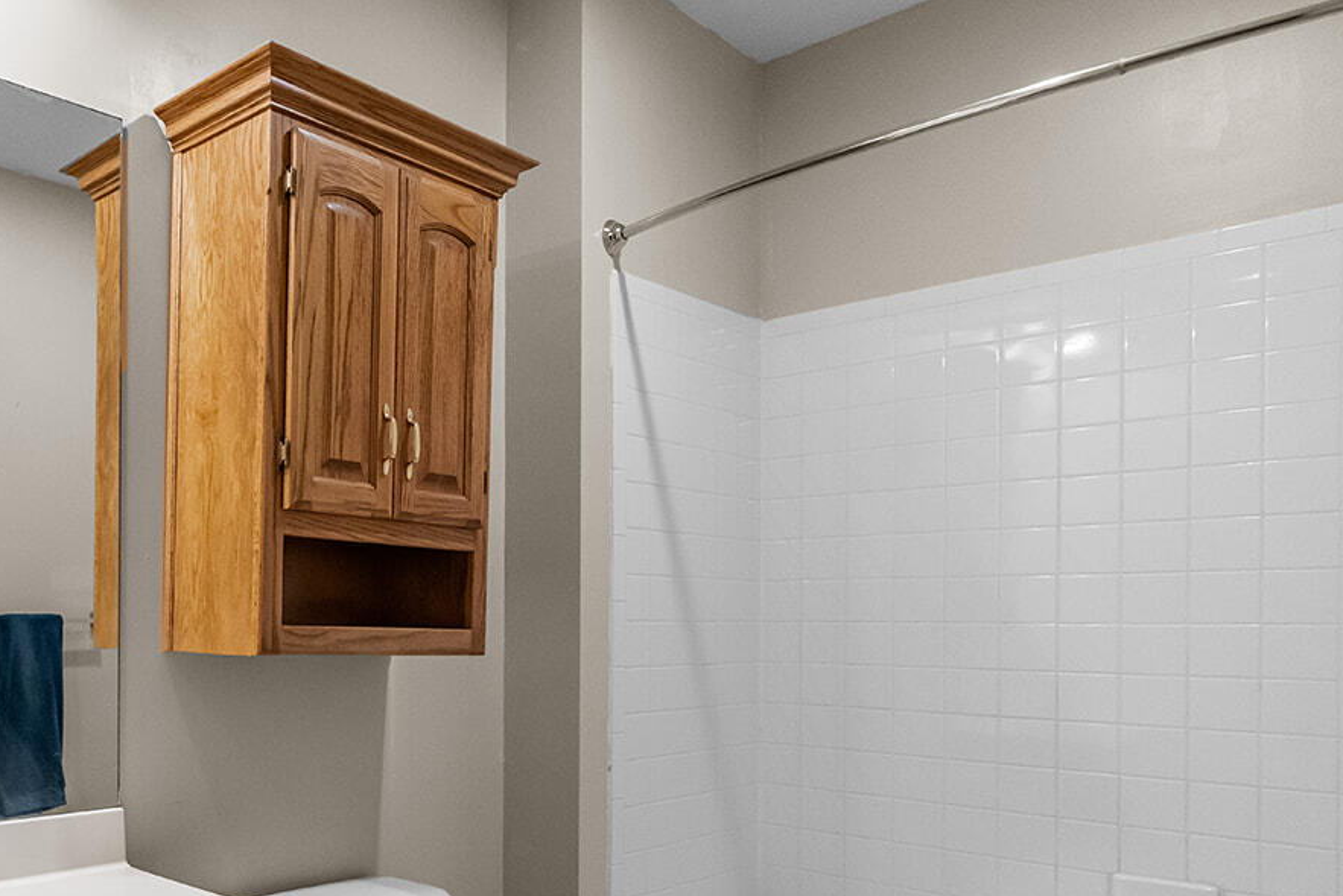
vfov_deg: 44.5
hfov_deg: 56.1
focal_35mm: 29
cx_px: 164
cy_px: 580
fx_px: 1082
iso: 2500
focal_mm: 16
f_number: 4.5
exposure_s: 1/60
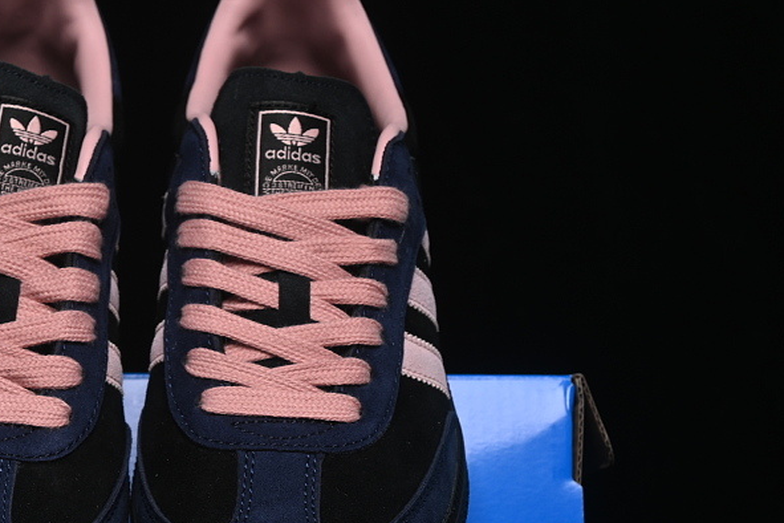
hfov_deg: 14.9
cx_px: 126
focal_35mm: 137
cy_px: 378
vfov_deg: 10.0
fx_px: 2983
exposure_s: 1/60
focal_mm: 50
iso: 160
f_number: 6.3
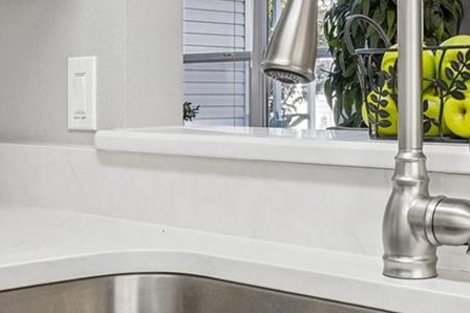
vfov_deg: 18.1
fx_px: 978
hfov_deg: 27.0
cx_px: 233
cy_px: 117
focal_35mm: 75
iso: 400
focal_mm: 21
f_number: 9
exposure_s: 1/30
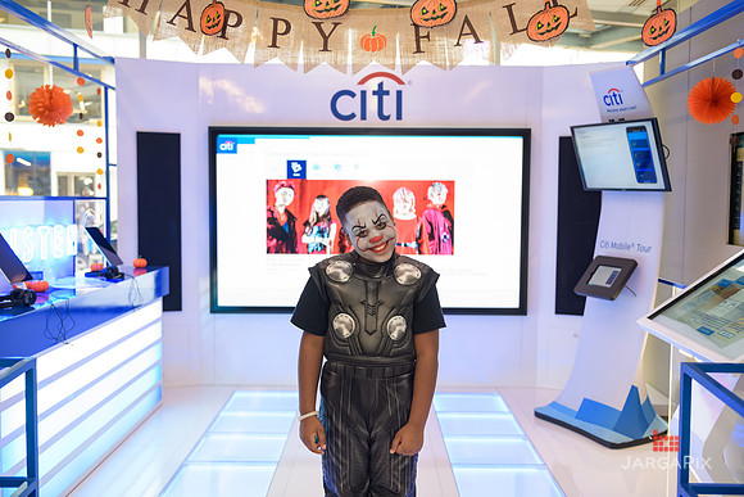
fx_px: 785
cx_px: 372
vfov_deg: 35.1
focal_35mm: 38
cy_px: 248
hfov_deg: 50.7
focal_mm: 38
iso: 800
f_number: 3.2
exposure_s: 1/125
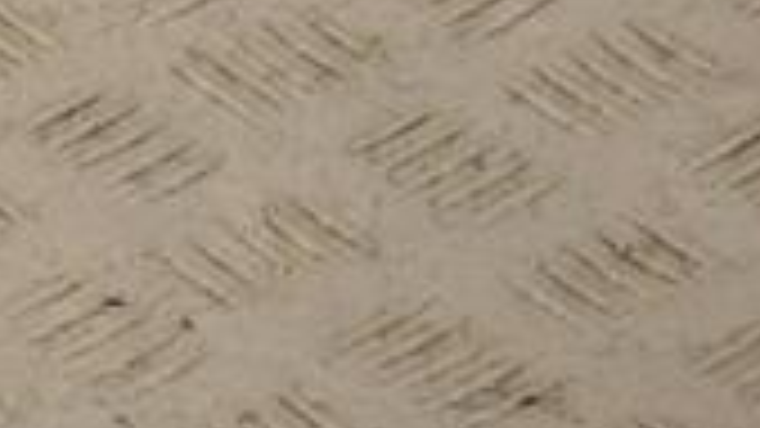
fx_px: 5400
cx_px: -531
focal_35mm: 268
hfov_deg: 7.8
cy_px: 640
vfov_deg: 4.5
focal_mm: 48
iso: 800
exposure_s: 1/200
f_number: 9
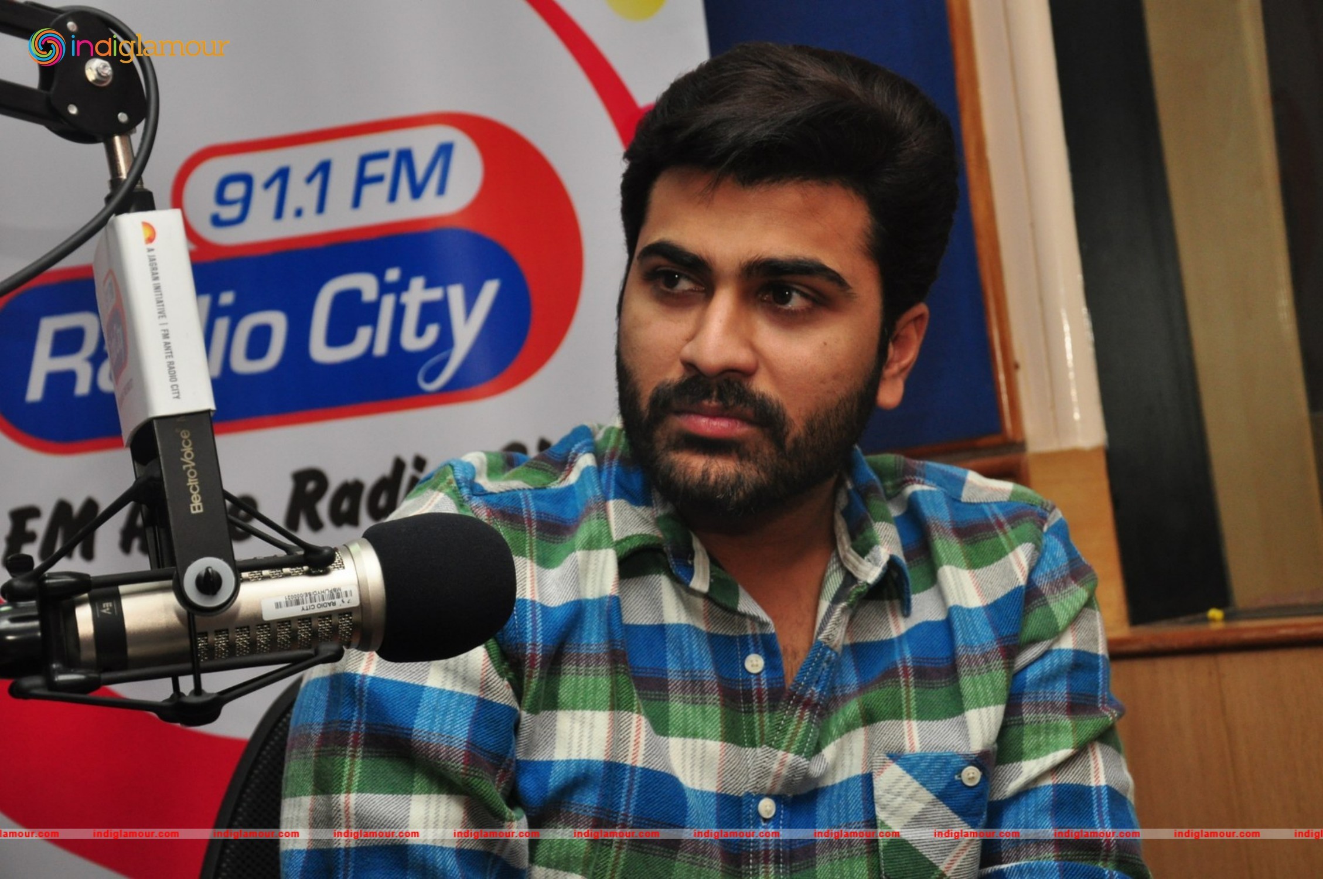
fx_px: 2643
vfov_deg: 18.9
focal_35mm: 72
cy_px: 440
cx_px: 662
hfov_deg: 28.1
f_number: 5.6
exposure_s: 1/125
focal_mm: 48
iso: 800
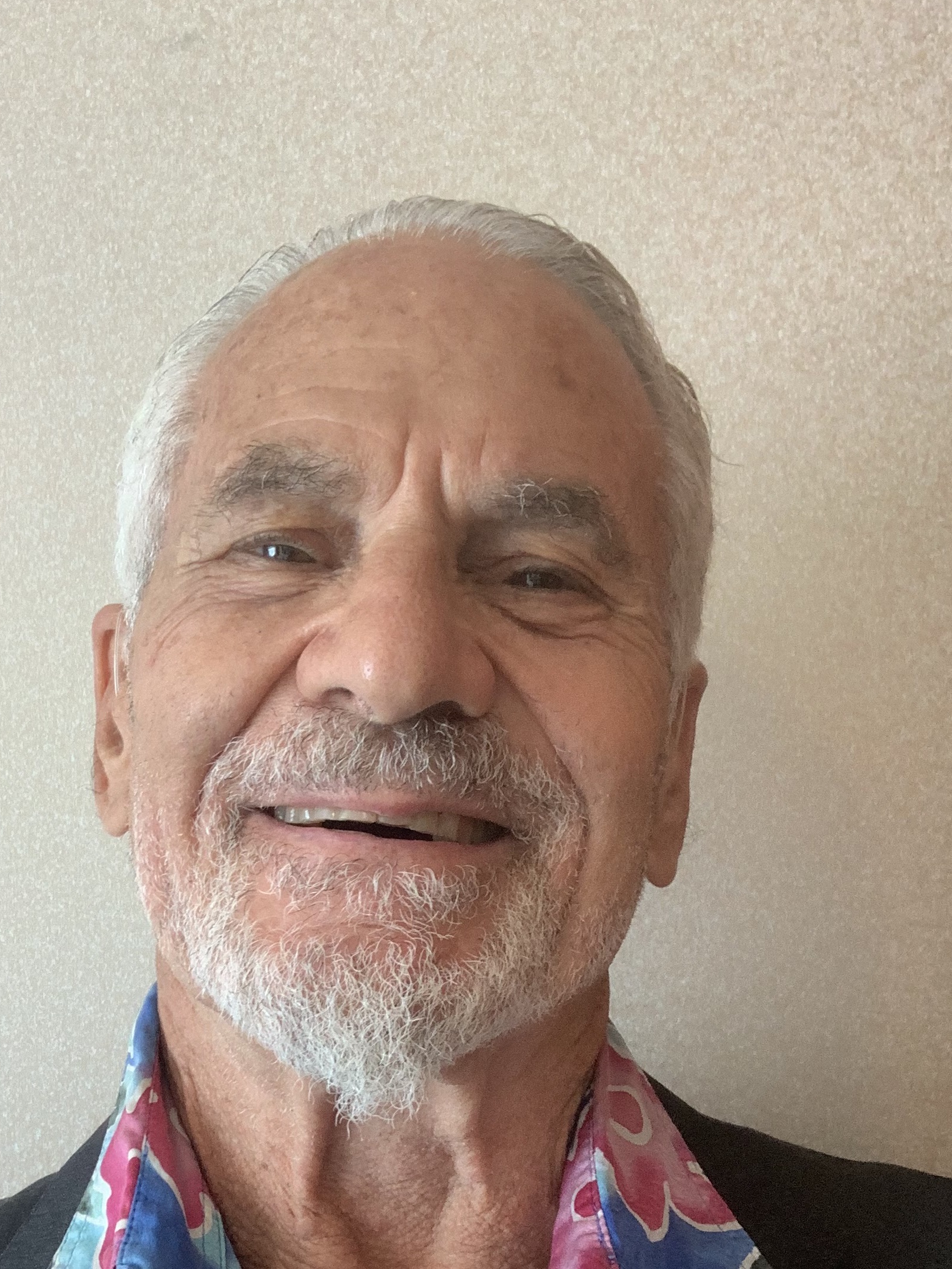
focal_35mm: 46
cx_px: 366
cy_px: 868
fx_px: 1687
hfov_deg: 31.4
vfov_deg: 40.6
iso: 100
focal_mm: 2.87
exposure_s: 1/60
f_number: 2.2
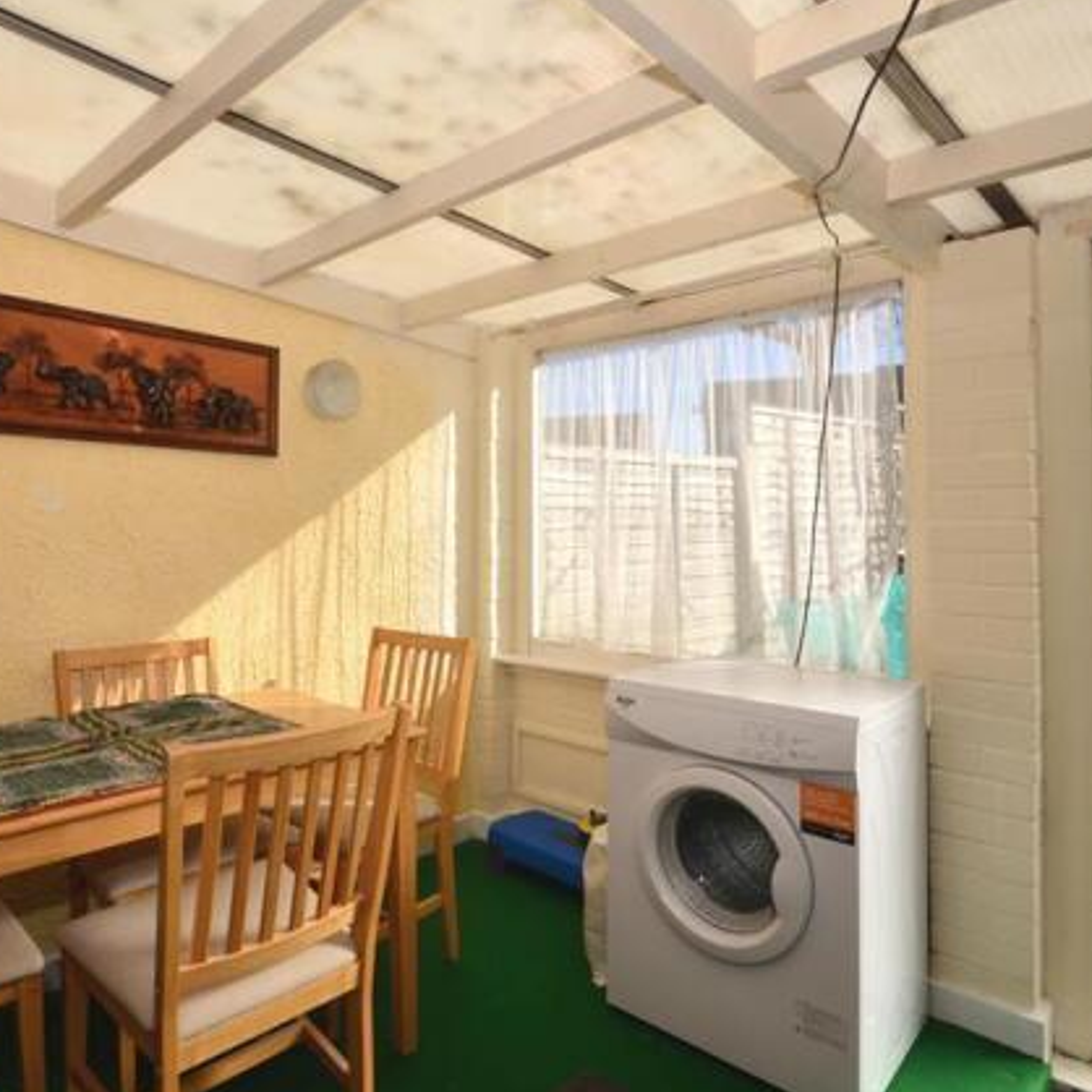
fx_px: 714
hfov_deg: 73.4
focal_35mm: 20
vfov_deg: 74.8
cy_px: 539
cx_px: 400
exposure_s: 1/200
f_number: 20
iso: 400
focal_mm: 10
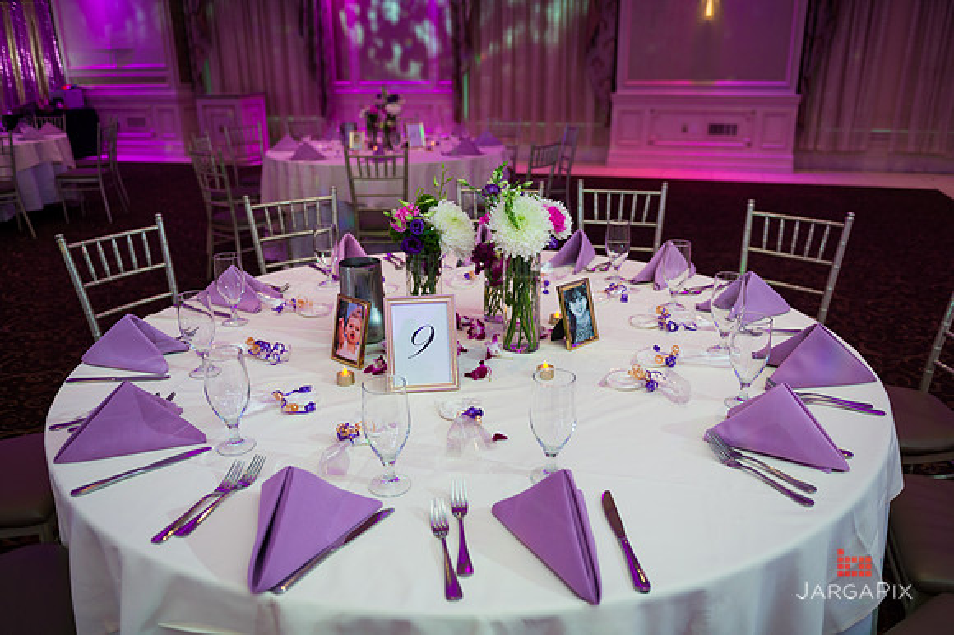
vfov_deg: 46.4
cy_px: 318
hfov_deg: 65.5
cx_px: 477
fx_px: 742
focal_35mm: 28
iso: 640
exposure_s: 1/125
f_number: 3.2
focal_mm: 28
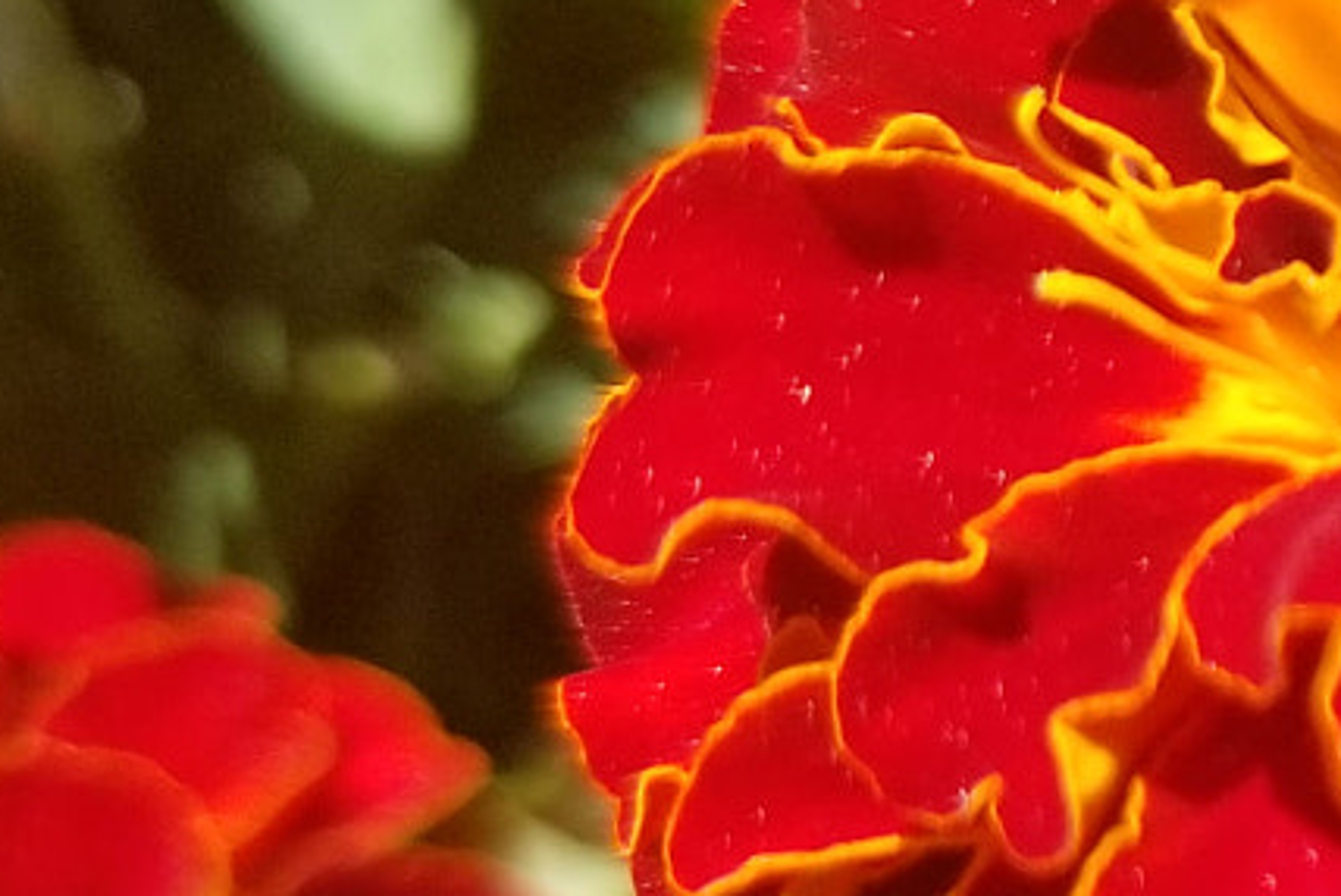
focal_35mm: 101
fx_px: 3765
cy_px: 620
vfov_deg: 13.5
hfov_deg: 16.6
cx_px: 2460
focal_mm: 4.25
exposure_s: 1/838
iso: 50
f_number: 1.7
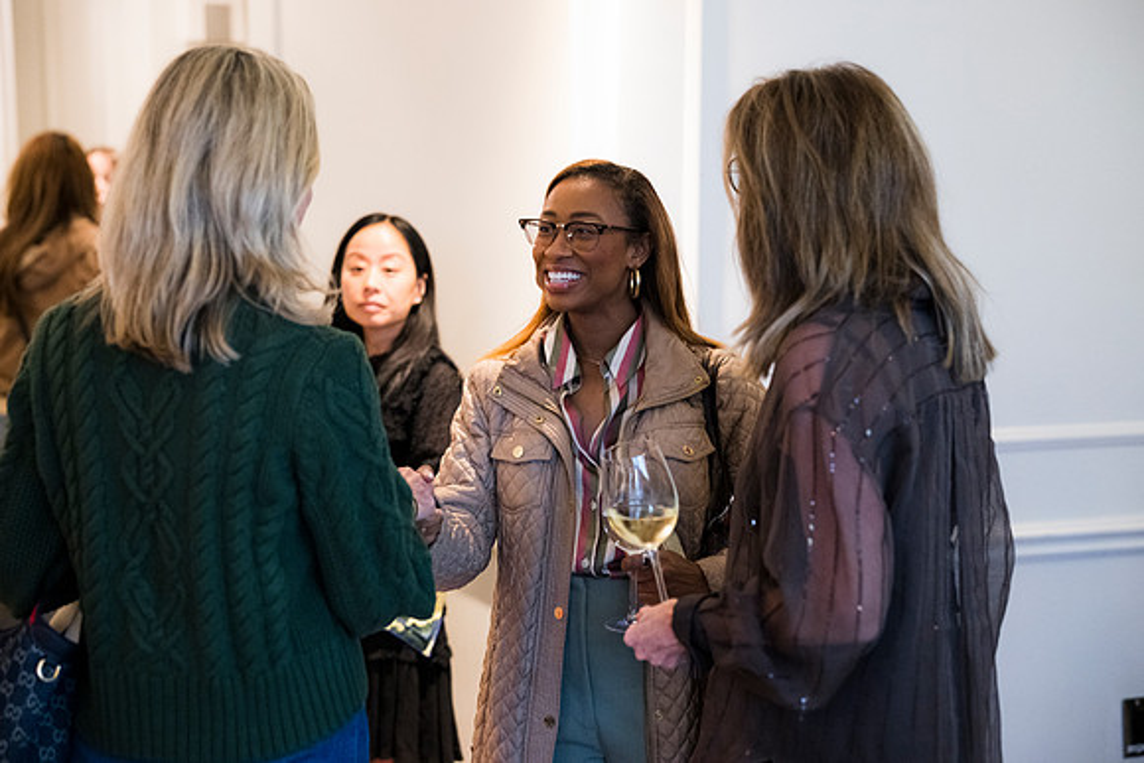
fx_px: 2320
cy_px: 382
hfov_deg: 27.7
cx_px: 572
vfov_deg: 18.7
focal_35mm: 73
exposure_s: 1/125
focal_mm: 73
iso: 7200
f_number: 3.2
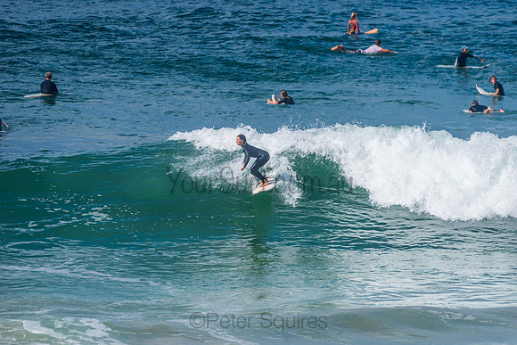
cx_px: 258
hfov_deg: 4.1
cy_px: 172
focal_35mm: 500
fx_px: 7182
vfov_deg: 2.8
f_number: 5.6
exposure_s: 1/2000
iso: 125
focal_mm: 500
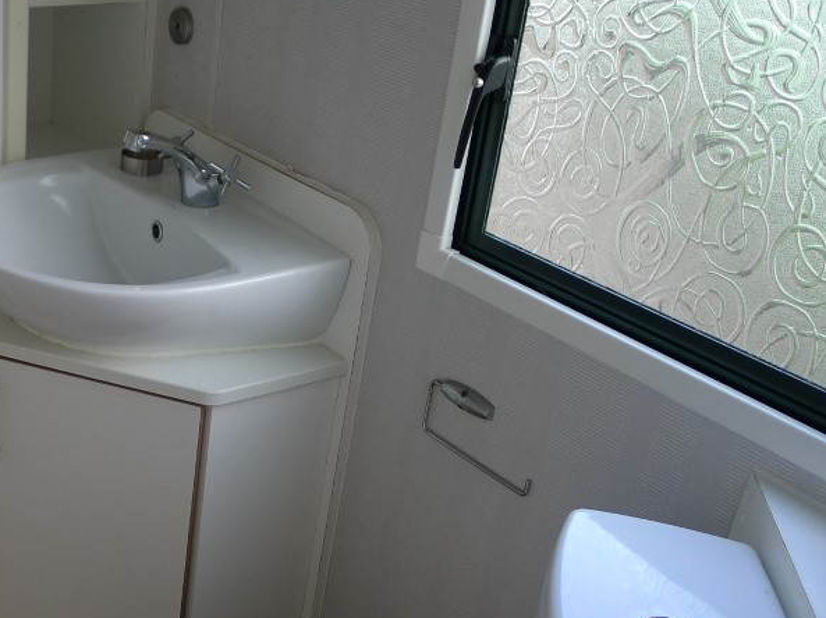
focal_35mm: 45
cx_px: 107
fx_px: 1073
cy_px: 316
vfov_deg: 32.1
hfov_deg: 39.5
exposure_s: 1/80
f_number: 2
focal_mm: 5.1
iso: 80
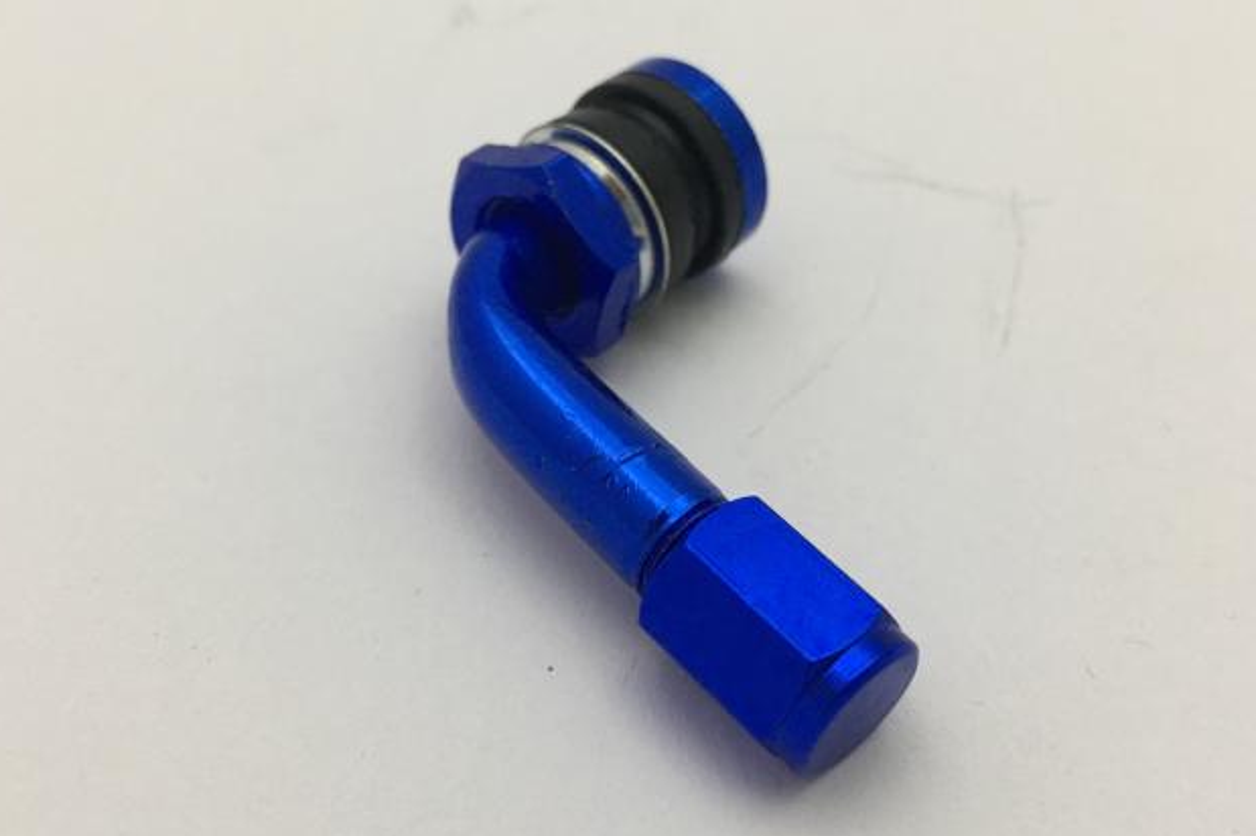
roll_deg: +0.6
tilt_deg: -43.6
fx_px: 1360
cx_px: 590
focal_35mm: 39
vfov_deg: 34.2
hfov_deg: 49.5
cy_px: 414
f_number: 2.2
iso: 100
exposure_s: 1/30
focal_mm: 4.15
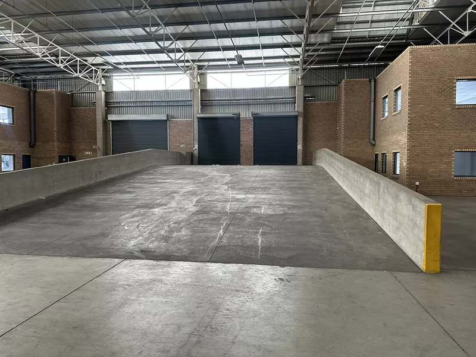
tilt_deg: -3.0
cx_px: 238
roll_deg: +0.9
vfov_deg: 56.8
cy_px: 178
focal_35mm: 24
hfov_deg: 71.6
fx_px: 330
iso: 200
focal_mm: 6.86
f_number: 1.78
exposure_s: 1/121
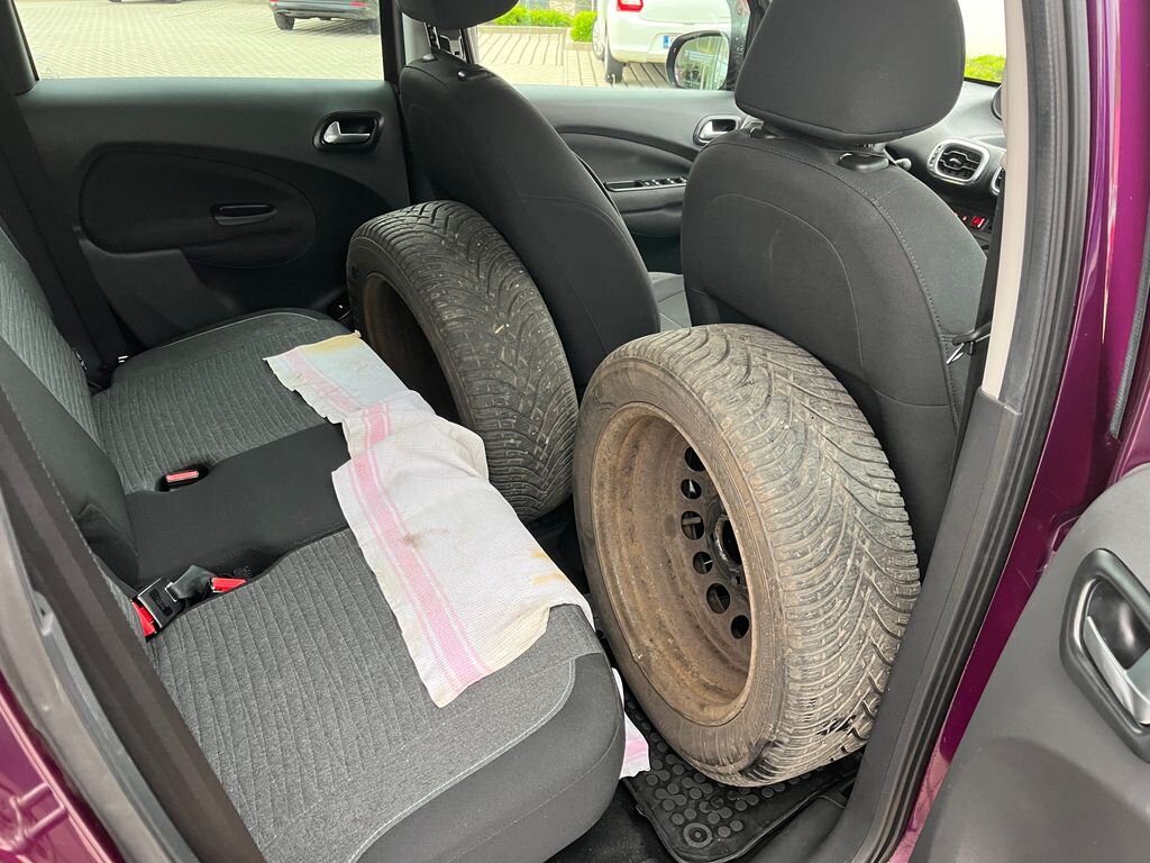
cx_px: 575
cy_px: 432
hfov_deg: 67.3
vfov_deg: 53.1
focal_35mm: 26
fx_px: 864
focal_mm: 5.1
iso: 125
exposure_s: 1/66
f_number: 1.6
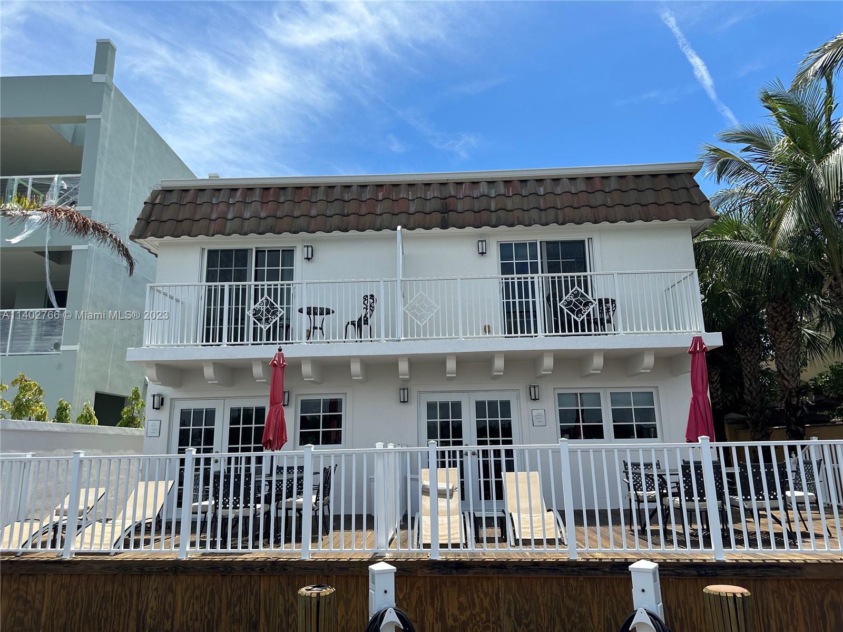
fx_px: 584
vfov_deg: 56.8
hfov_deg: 71.6
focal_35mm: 24
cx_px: 422
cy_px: 316
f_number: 1.78
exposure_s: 1/4545
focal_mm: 6.86
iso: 80
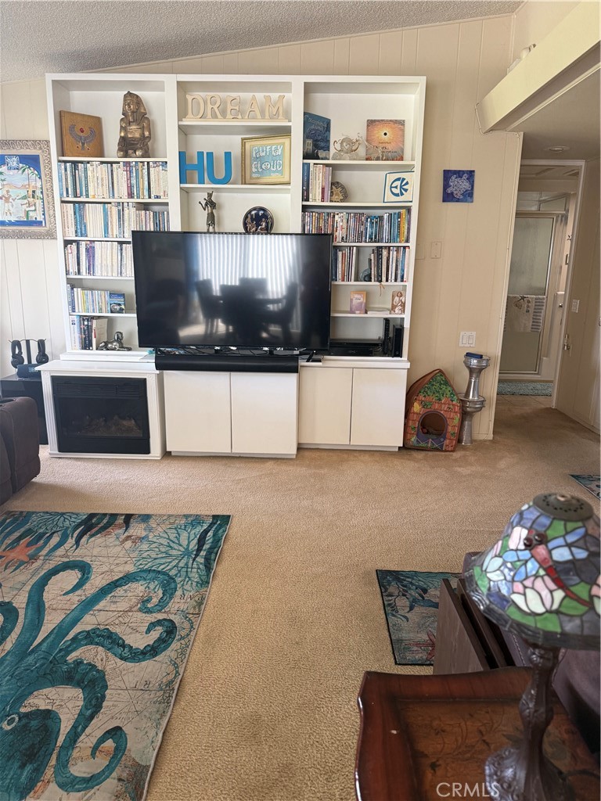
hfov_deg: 56.8
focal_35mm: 24
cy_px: 400
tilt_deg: -12.4
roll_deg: -0.5
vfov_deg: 71.6
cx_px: 300
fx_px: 556
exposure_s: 1/115
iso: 200
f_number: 1.78
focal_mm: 6.76
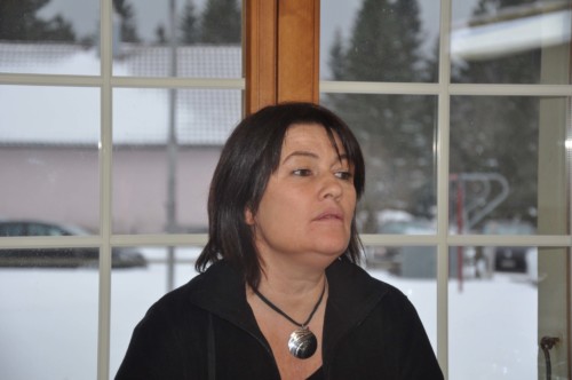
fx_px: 1666
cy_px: 190
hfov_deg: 19.5
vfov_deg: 13.0
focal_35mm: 105
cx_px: 286
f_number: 5.3
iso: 720
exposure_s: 1/125
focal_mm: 70
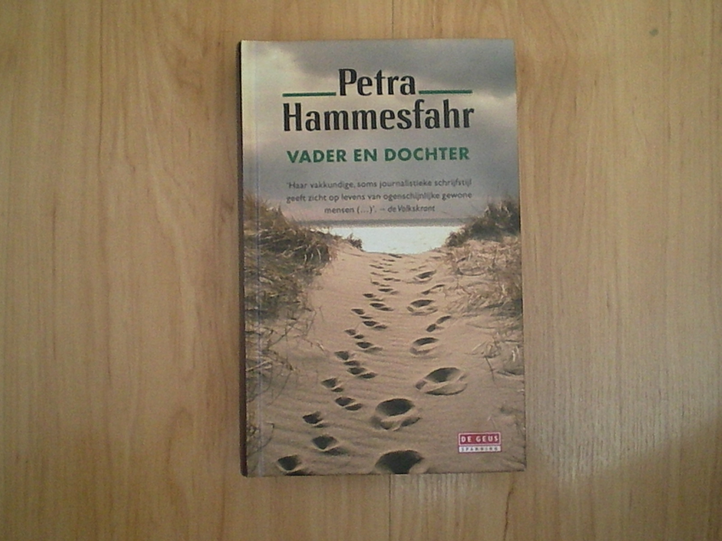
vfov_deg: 37.7
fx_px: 793
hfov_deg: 49.0
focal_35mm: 38
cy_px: 270
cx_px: 361
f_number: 3.1
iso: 648
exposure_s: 1/100
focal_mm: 6.3
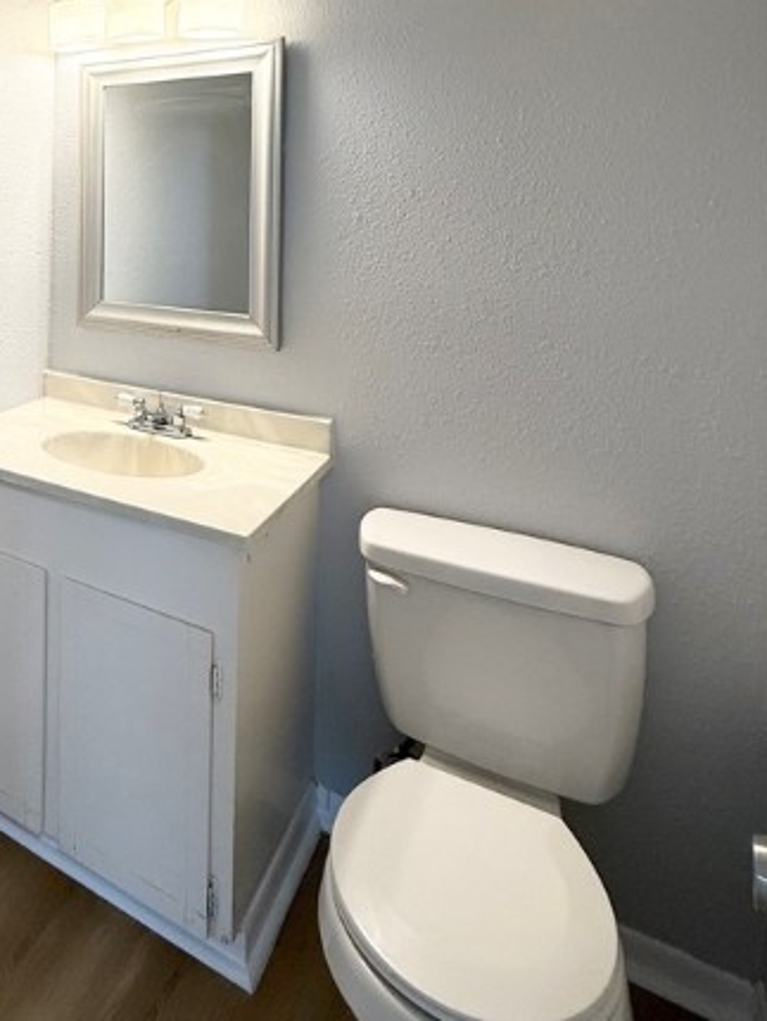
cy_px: 223
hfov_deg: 49.3
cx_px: 85
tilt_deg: -0.6
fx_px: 738
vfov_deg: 64.1
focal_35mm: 25
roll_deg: -1.2
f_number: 2.2
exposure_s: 1/120
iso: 125
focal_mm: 2.22
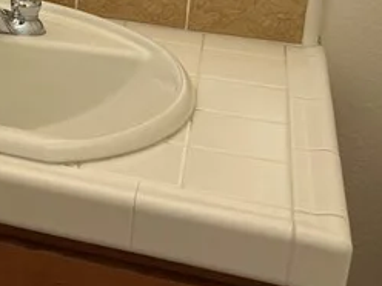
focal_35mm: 99
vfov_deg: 14.1
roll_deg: -0.9
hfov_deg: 17.3
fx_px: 1093
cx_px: -236
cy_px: -126
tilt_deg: -10.5
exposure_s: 1/60
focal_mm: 6.86
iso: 125
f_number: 1.78
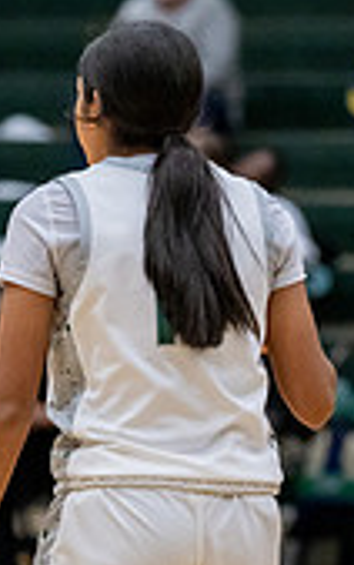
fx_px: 6328
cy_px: 525
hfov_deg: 3.2
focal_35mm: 411
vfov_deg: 5.1
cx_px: 87
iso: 2500
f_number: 2.8
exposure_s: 1/1000
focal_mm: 110
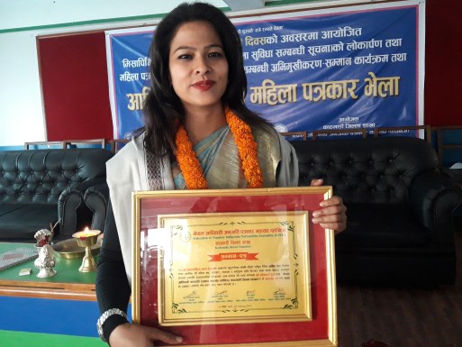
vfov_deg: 49.8
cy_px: 174
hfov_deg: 63.4
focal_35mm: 28
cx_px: 231
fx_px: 374
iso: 320
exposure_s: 1/25
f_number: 1.9
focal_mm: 3.7
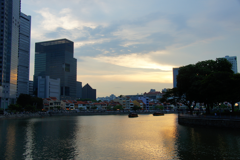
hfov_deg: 53.1
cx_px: 120
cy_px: 80
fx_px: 240
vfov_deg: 36.9
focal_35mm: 36
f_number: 7.1
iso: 200
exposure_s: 1/60
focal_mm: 24
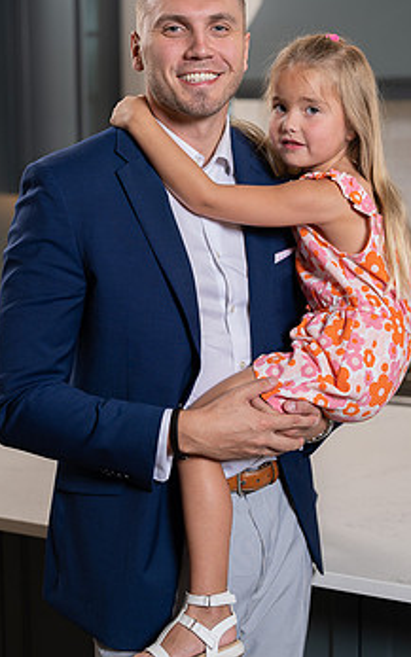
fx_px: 1182
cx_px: 216
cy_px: 284
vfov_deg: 31.0
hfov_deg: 19.7
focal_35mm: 66
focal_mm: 50
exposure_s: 1/160
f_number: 2.5
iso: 100
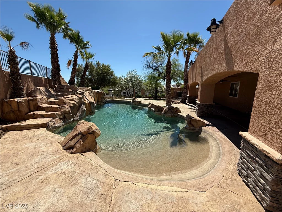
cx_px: 141
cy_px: 106
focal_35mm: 14
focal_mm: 2.22
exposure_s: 1/2237
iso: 50
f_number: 2.2
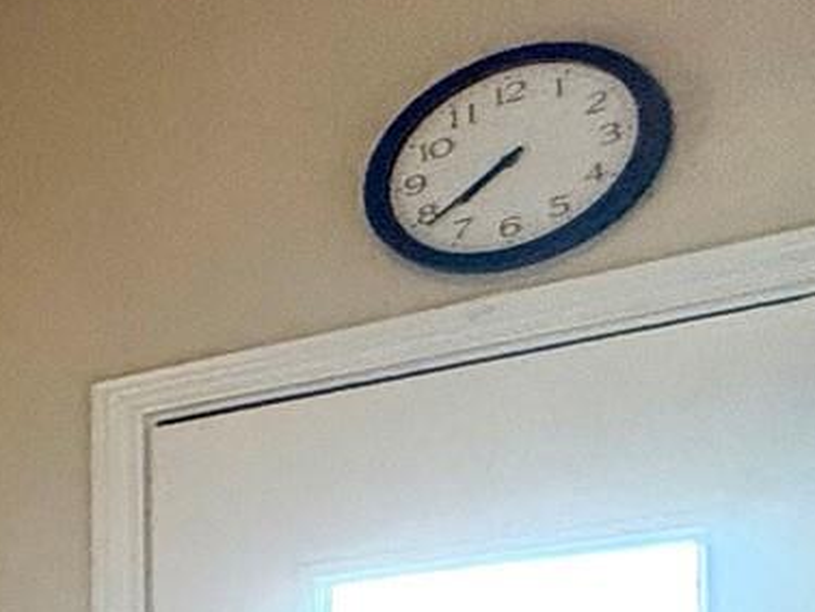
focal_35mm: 76
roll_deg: -0.7
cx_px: -1330
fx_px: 1790
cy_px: 934
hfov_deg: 13.5
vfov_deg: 17.4
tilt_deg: +1.3
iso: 400
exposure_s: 1/120
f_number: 2.2
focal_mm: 2.22
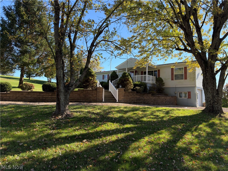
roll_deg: -0.9
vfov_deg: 56.8
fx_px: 158
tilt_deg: +5.1
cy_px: 86
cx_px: 114
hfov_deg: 71.6
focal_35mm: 24
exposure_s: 1/1403
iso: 100
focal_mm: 6.93
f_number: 1.8
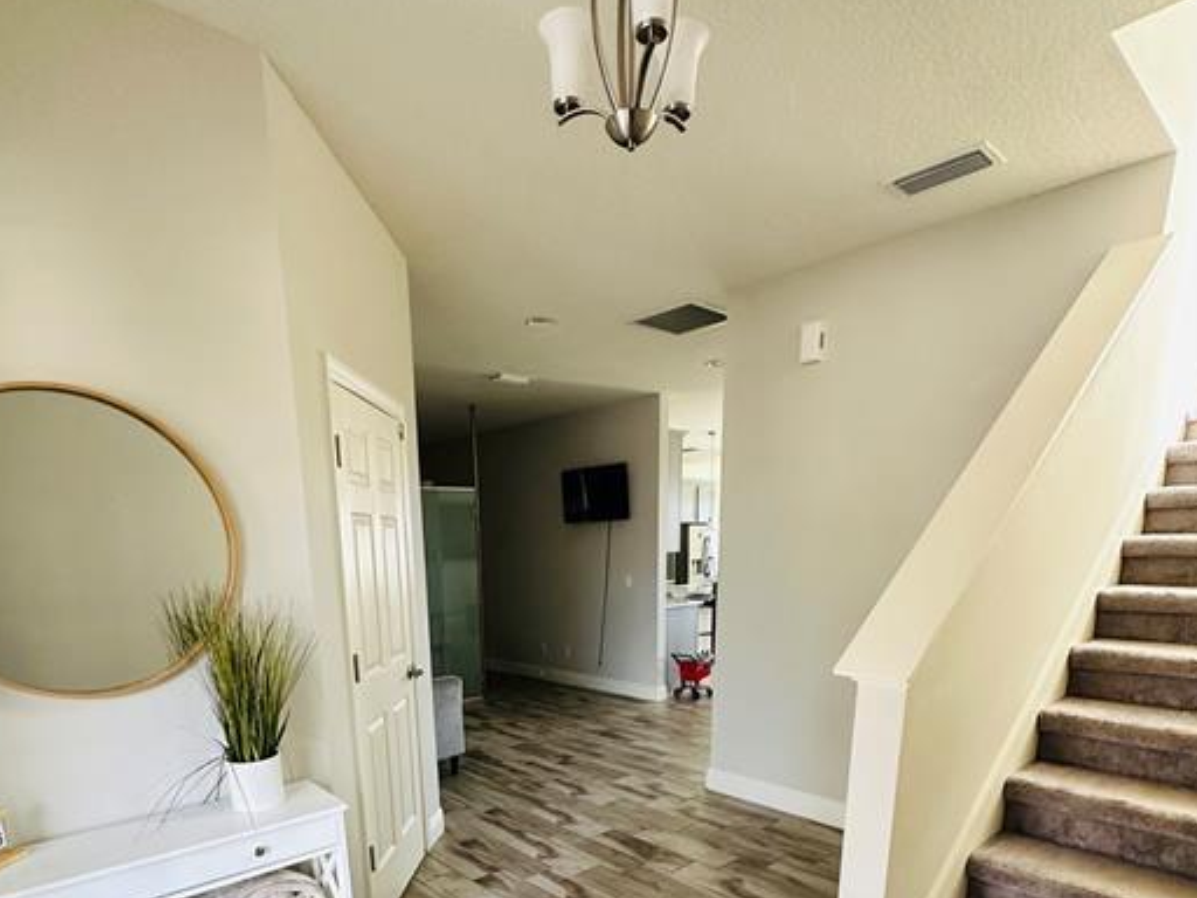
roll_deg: +1.9
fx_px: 726
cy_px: 718
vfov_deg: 58.6
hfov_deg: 78.8
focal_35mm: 21
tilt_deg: -14.8
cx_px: 540
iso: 320
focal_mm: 2.22
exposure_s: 1/60
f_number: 2.2
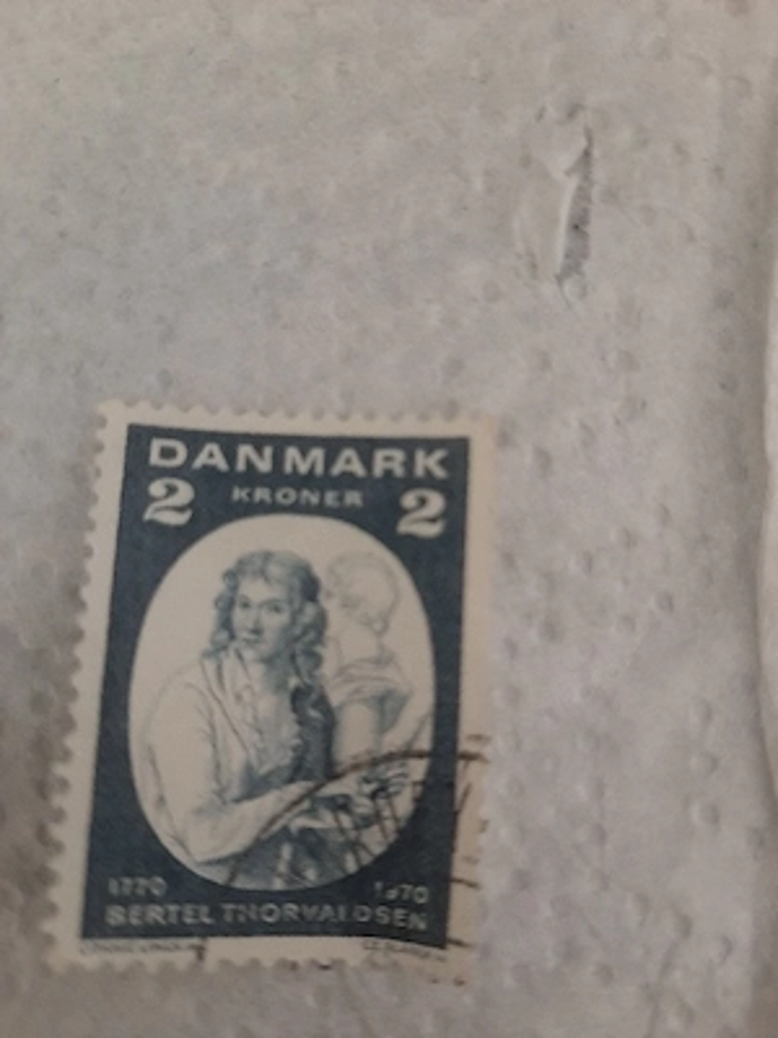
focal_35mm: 26
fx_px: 779
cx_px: 389
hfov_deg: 53.1
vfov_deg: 67.3
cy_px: 519
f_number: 1.7
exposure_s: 1/25
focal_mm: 3.93
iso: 400
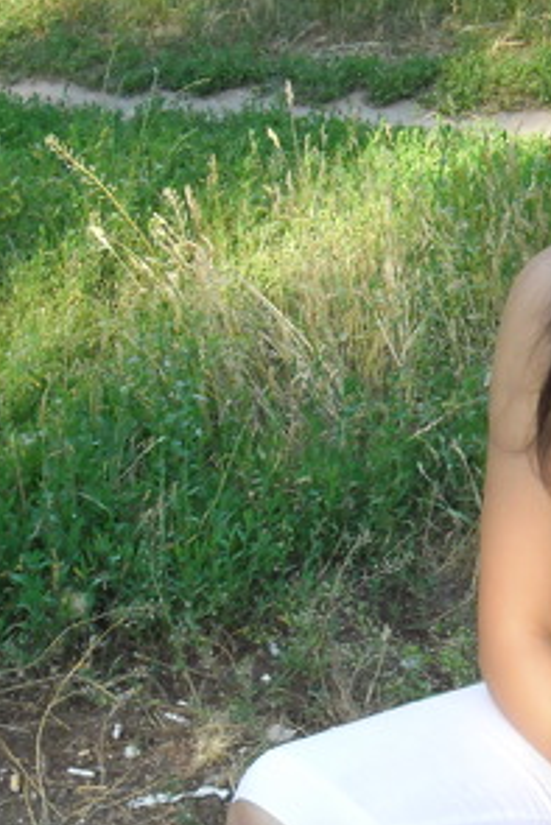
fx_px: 2522
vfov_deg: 18.6
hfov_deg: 12.2
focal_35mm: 110
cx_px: 618
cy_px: 478
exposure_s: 1/60
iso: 100
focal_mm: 9.3
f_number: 5
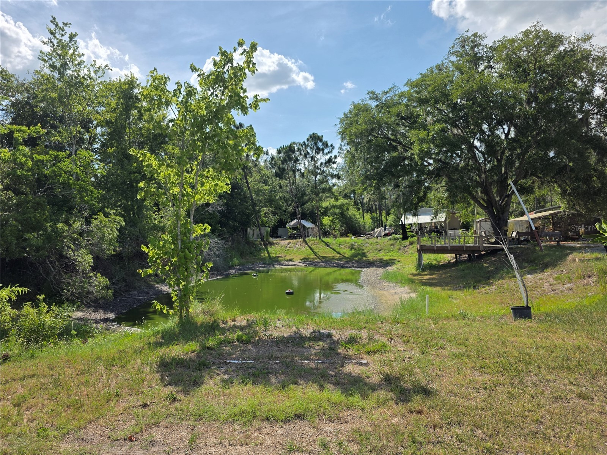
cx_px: 304
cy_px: 228
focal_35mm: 23
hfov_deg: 73.9
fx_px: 403
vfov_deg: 58.9
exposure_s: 1/7333
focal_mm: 6.3
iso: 80
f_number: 1.7
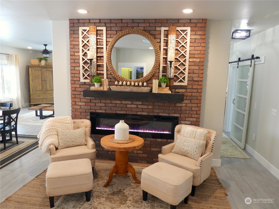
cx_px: 140
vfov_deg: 56.8
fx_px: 193
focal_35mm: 24
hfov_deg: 71.6
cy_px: 104
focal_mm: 4.3
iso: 160
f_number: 2.8
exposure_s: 1/30
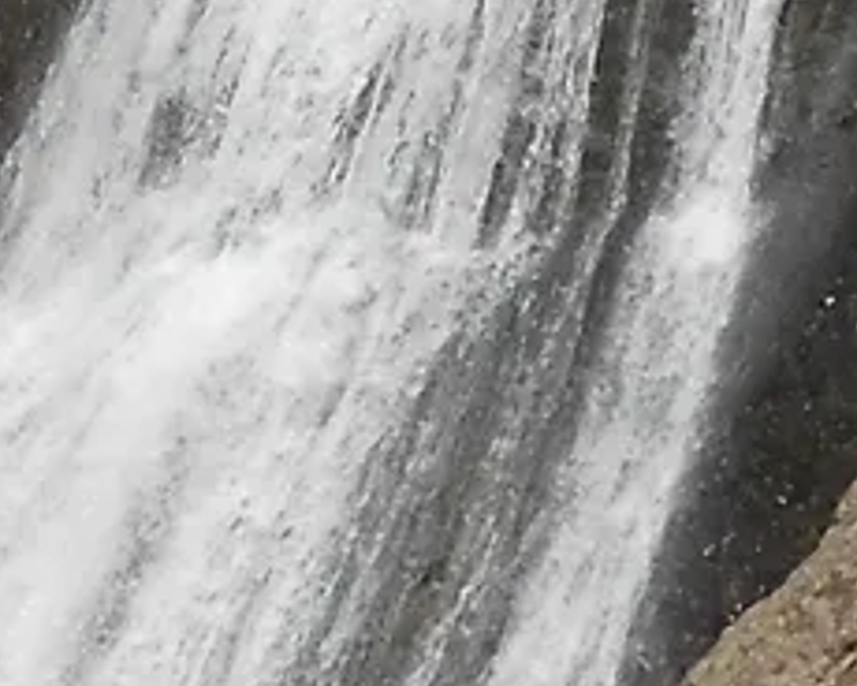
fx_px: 5377
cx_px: 112
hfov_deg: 9.1
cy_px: 541
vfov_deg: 7.3
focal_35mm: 212
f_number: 3.5
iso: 80
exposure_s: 1/1500
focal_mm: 4.6
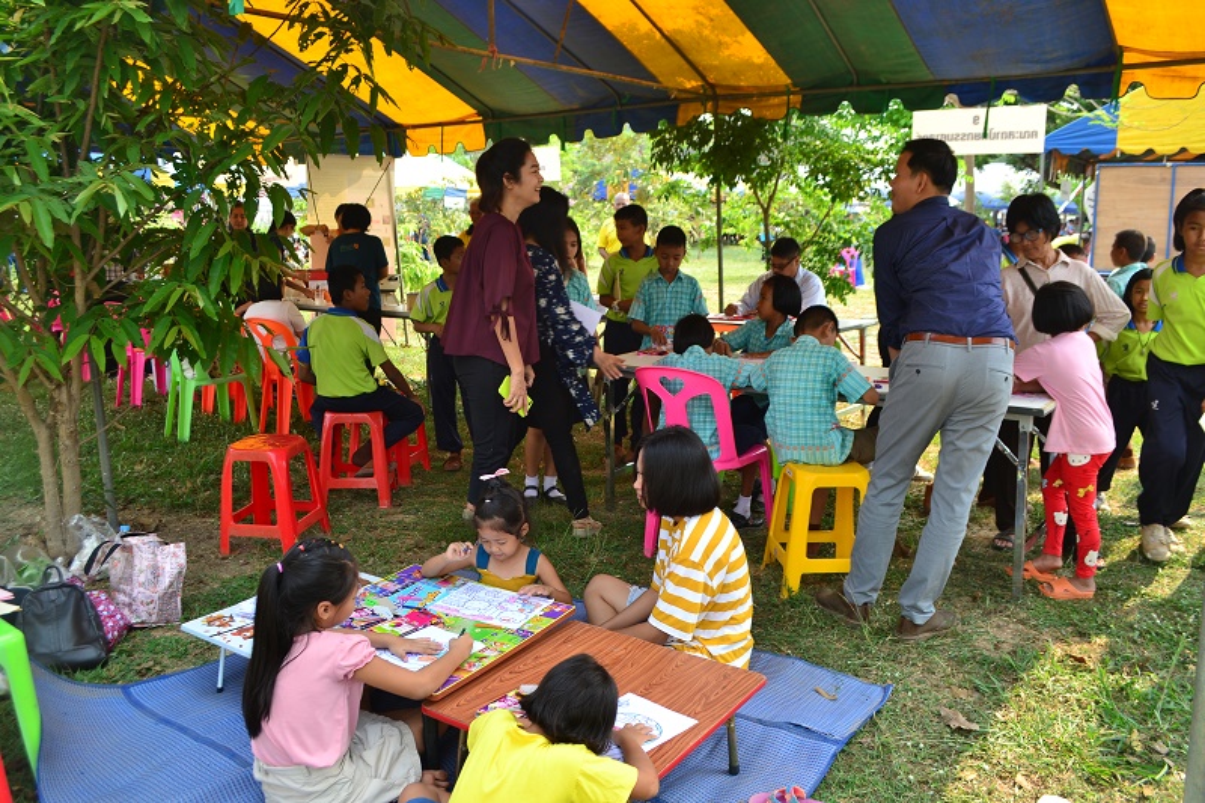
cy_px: 402
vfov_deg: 47.9
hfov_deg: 67.4
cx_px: 602
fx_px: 904
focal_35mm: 27
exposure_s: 1/100
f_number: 5
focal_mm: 18
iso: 100
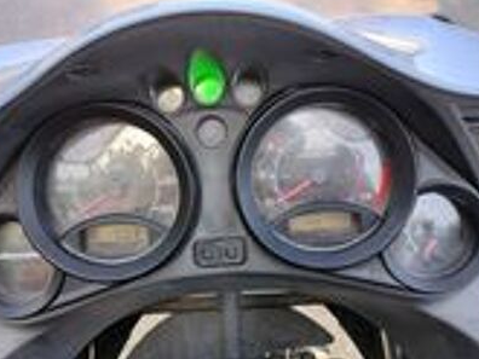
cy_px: 212
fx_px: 470
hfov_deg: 53.9
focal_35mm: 34
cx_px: 217
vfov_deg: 41.6
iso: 258
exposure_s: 1/100
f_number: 1.8
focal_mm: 4.27
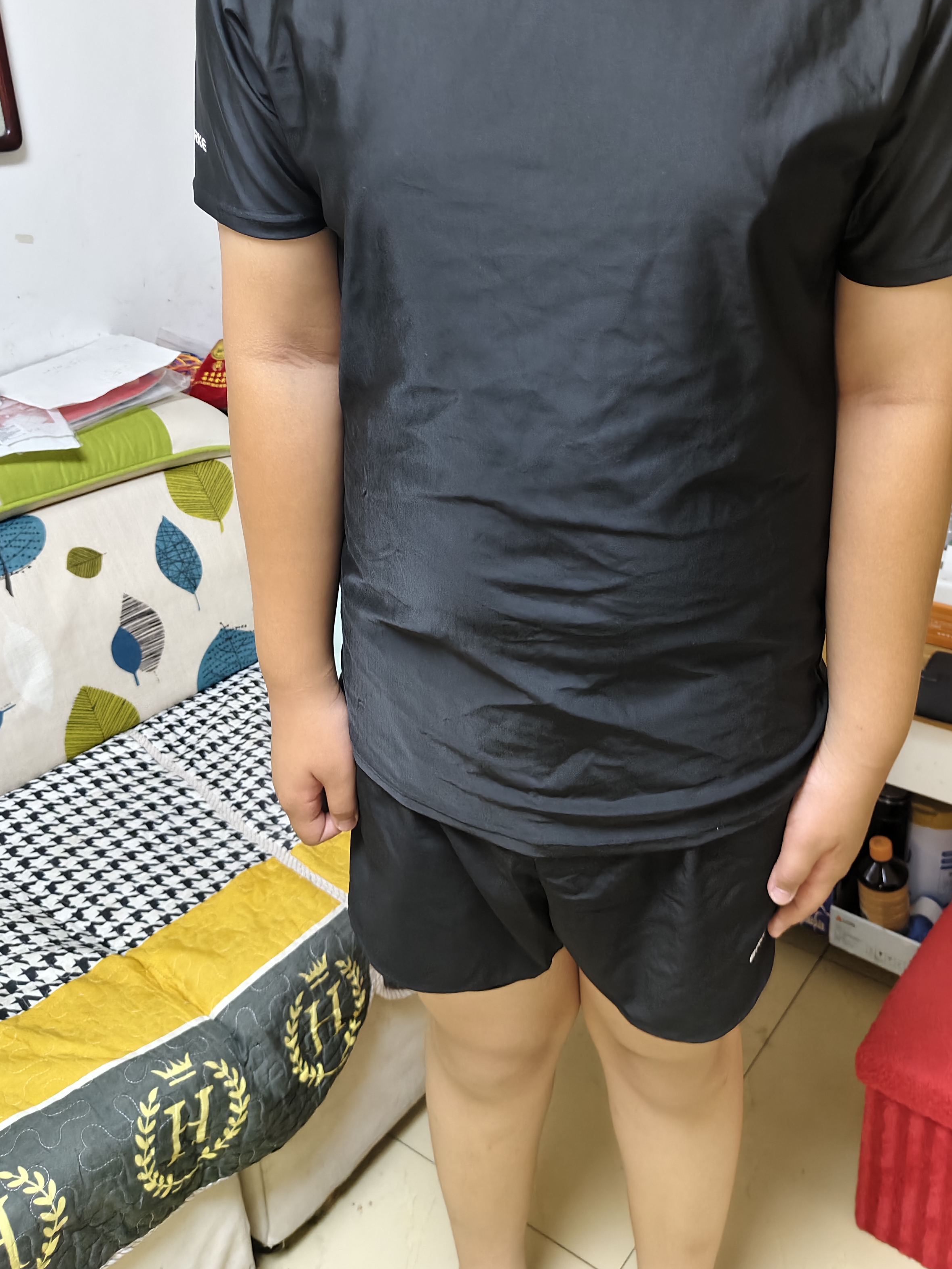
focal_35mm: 30
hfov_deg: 46.7
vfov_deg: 59.1
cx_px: 530
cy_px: 462
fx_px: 1100
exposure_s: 1/33.3
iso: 526
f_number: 1.88
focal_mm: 5.56
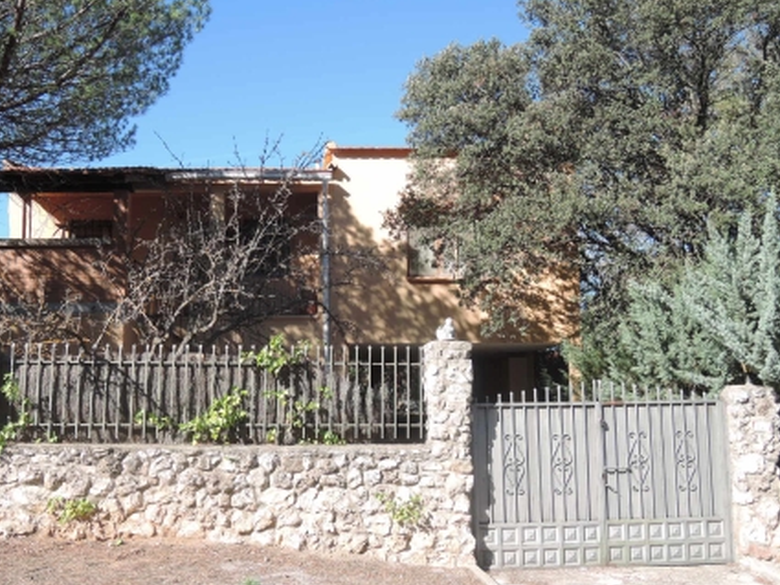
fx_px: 789
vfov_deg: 40.7
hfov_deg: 52.5
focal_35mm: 35
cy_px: 303
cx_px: 352
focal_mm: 6.6
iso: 80
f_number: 3.2
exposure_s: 1/640
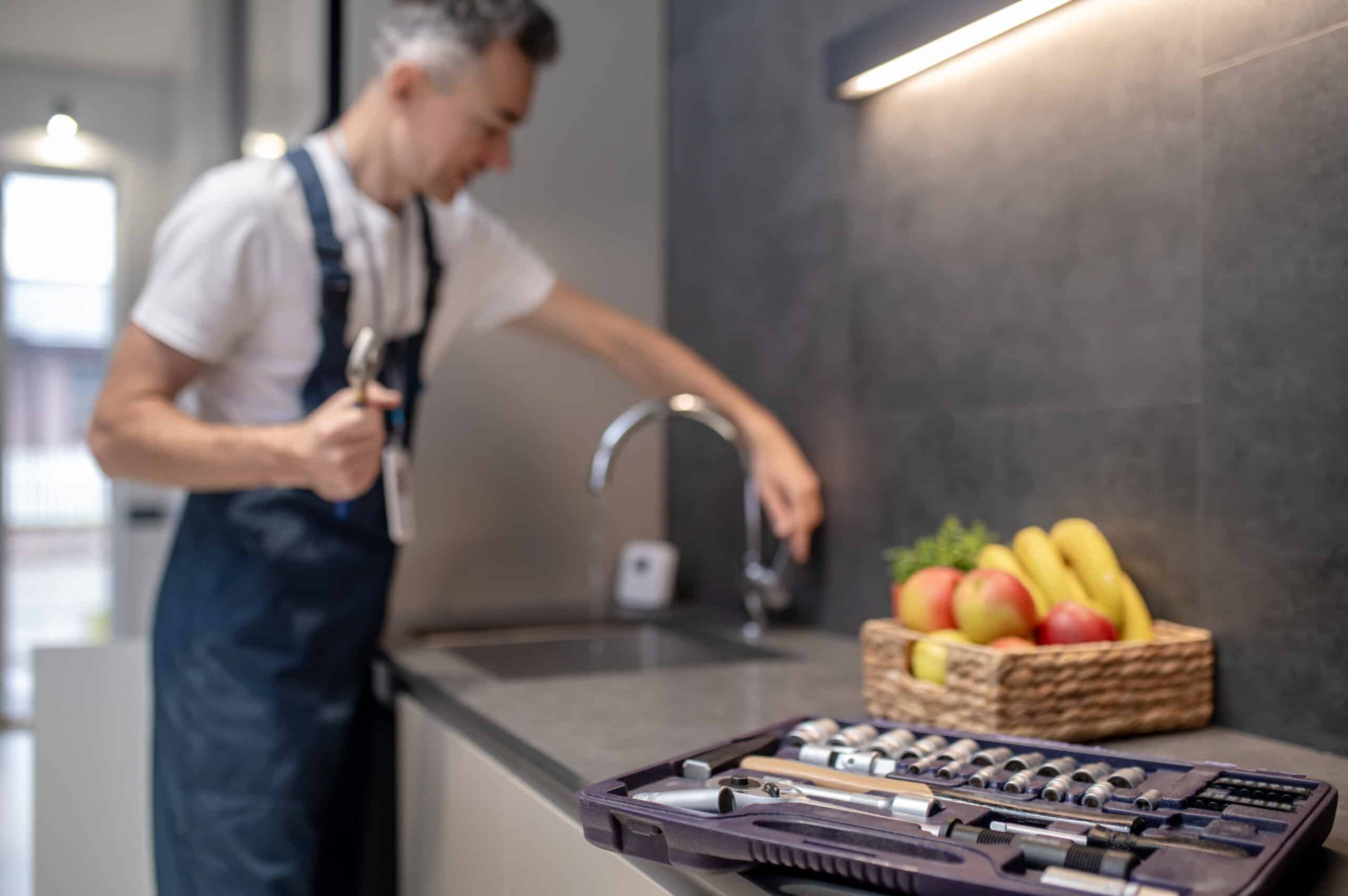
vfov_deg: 37.8
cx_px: 674
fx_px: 1310
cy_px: 448
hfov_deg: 54.5
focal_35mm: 35
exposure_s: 1/160
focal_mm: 35
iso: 400
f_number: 2.2
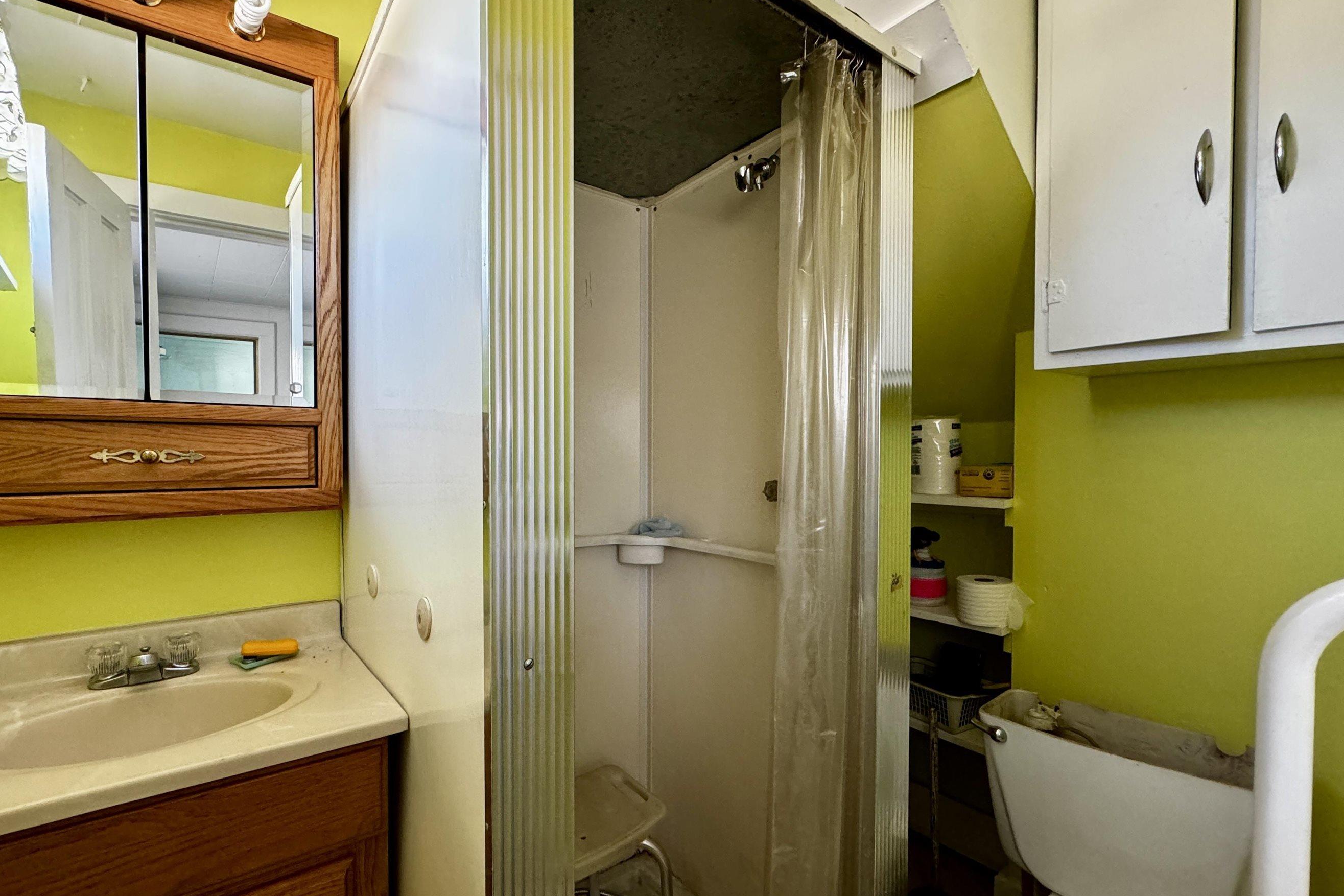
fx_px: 635
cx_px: 637
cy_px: 470
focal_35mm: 17
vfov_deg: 70.4
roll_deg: -0.2
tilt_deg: -3.2
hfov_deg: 93.2
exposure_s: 1/85
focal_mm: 2.22
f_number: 2.2
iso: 320
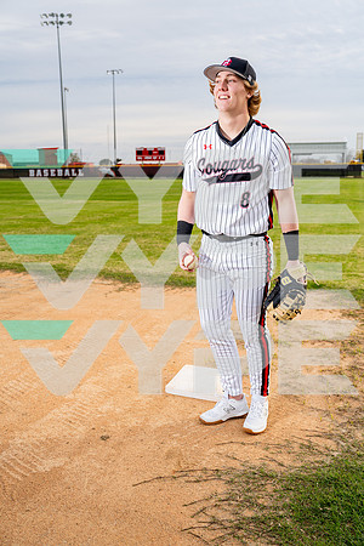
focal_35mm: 35
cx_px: 182
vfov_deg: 54.4
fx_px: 531
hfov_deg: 37.9
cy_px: 273
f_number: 4
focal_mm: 35
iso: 100
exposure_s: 1/250
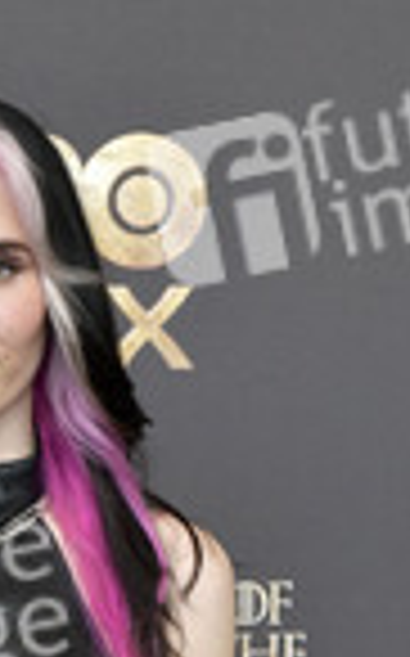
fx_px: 2902
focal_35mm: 162
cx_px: -32
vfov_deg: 12.5
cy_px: 855
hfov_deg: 8.0
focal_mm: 58
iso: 400
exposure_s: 1/250
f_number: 6.3
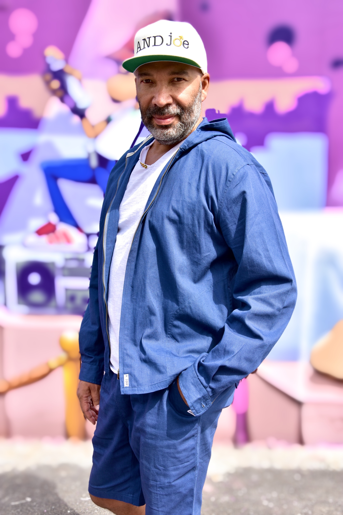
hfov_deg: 34.2
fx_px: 557
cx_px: 172
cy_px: 258
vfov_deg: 49.6
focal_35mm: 39
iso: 200
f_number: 8
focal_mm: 26
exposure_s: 1/500
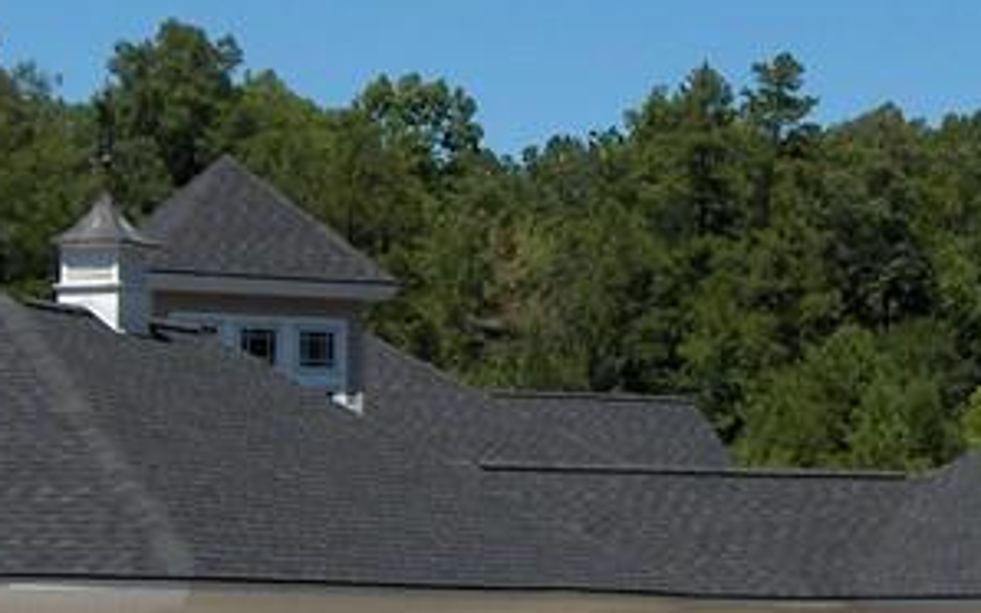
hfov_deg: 14.7
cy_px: 280
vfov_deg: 9.2
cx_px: 742
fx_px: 3795
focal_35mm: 142
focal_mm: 8
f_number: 4.8
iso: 100
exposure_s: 1/735
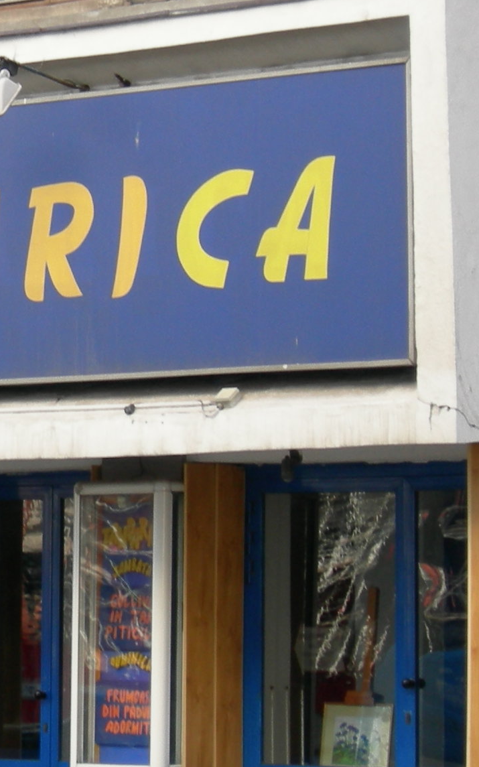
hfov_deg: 6.4
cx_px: -98
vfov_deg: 10.3
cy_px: 320
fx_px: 4264
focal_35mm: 204
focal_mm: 17.7
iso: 64
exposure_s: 1/71.4
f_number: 4.1
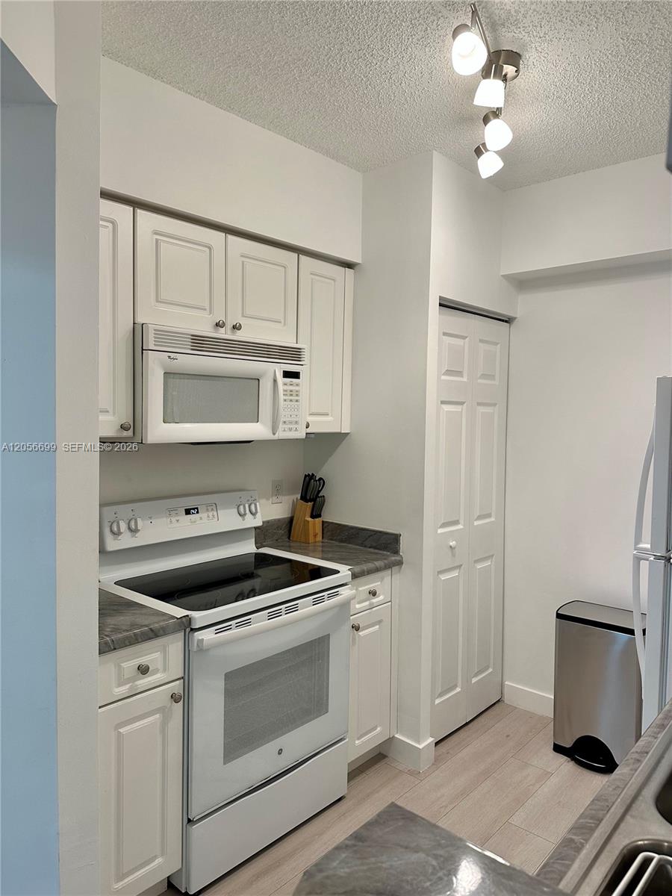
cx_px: 336
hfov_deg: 56.8
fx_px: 621
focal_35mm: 24
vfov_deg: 71.6
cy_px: 448
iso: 160
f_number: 1.78
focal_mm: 6.86
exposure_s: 1/120
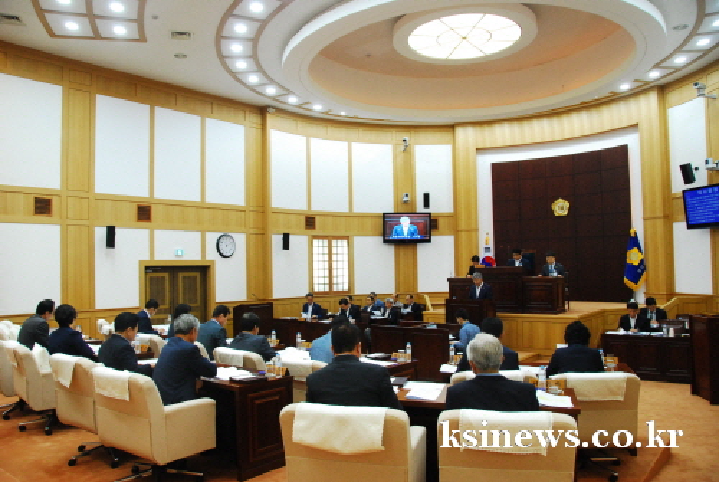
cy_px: 241
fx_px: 540
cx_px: 360
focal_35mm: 27
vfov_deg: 48.1
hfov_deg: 67.3
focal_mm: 18
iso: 1250
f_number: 5
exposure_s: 1/60
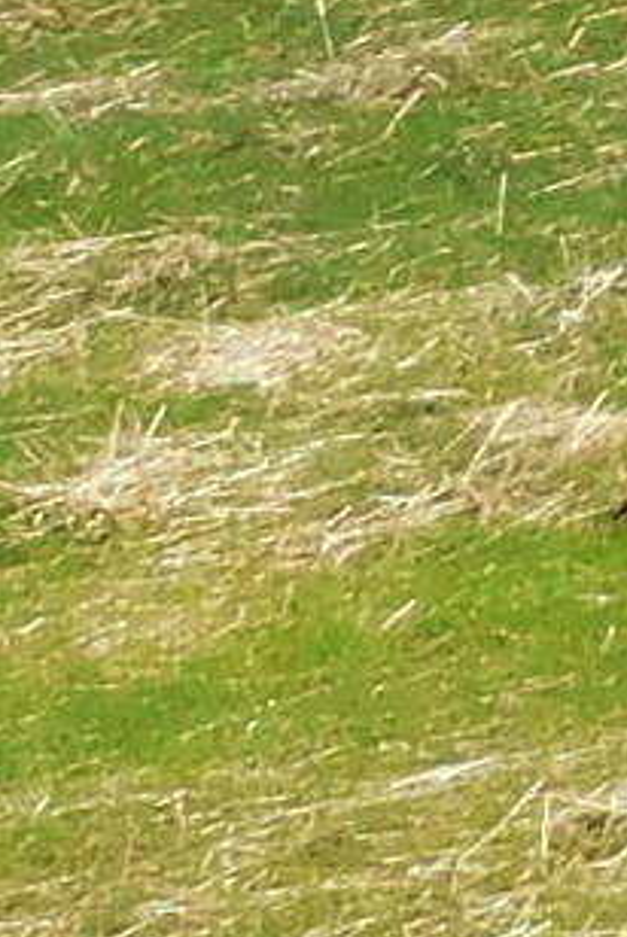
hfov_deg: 4.0
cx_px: 2030
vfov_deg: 6.0
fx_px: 8706
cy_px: -1092
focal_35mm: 334
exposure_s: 1/1000
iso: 125
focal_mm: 5.9
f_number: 3.7
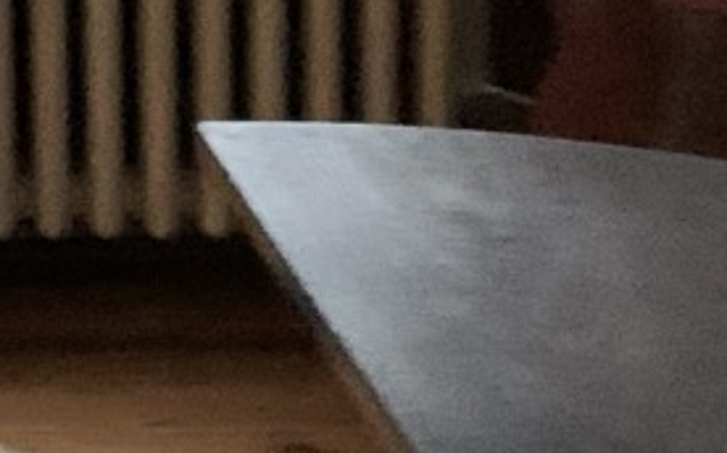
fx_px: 3168
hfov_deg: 11.2
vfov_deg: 7.7
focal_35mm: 160
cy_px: -532
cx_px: -951
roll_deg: +4.2
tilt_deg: -6.0
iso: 800
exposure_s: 1/30
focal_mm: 4.25
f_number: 1.8
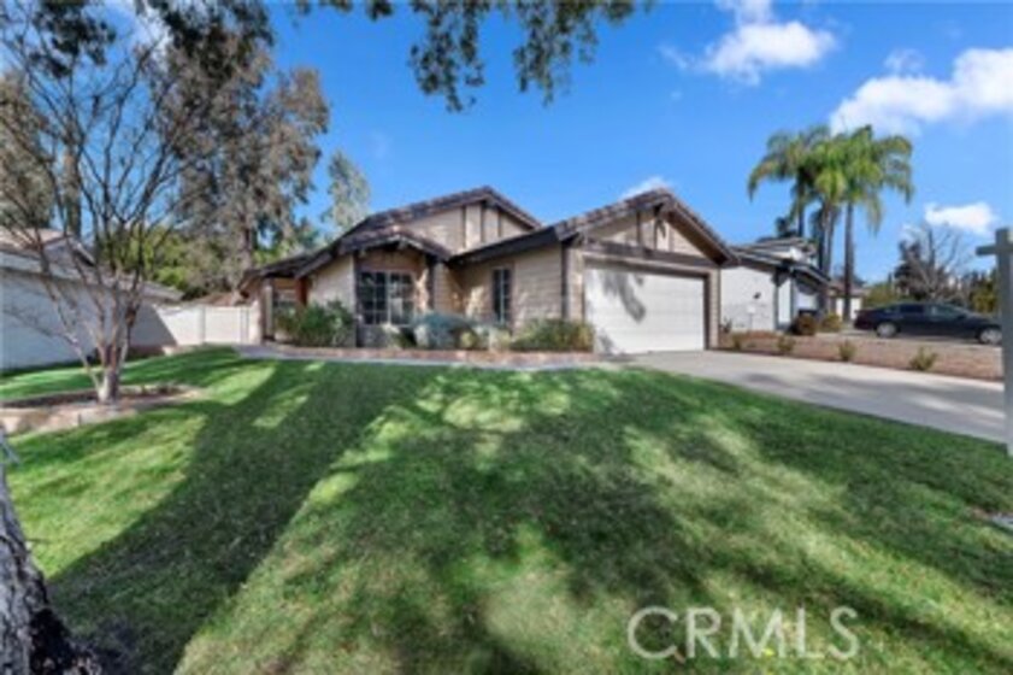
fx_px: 394
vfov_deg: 81.2
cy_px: 338
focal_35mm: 14
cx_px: 506
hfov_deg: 104.3
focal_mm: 14
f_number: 13
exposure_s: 1/160
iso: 500
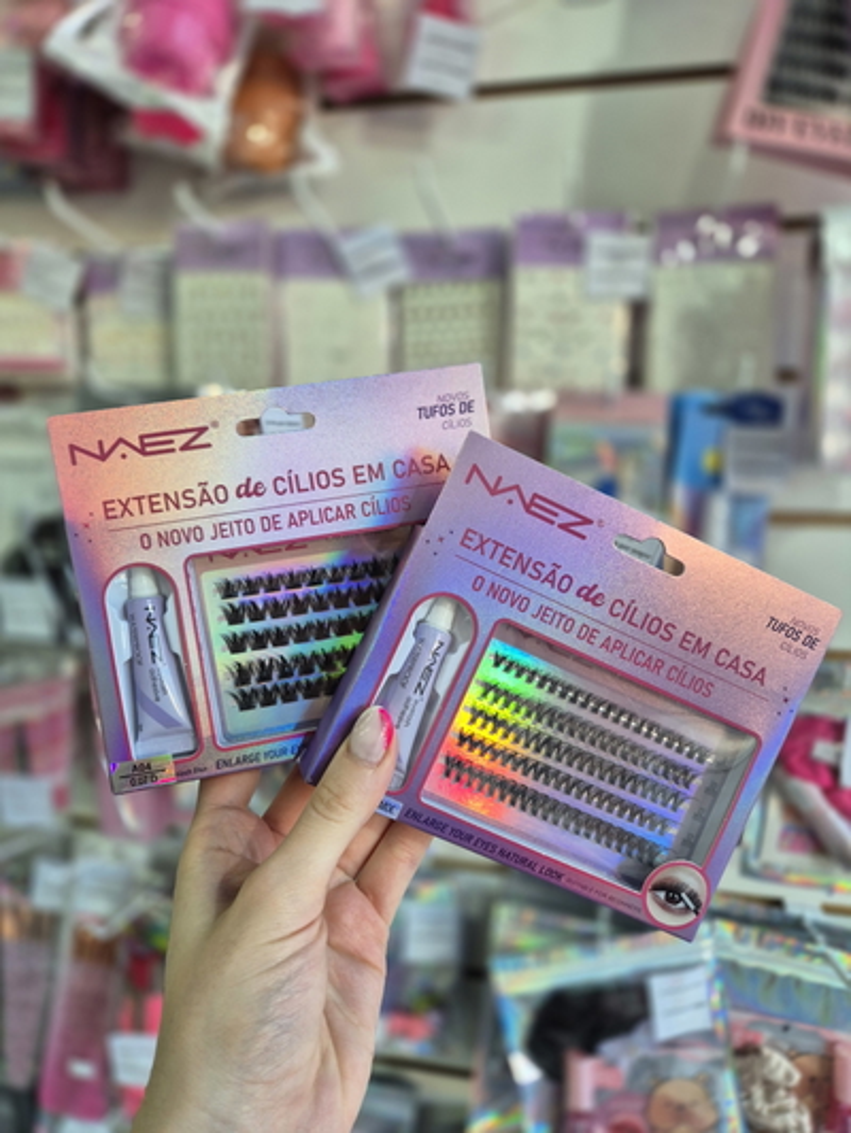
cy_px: 566
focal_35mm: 23
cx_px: 426
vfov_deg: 73.9
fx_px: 754
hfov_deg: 58.9
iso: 125
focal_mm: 5.4
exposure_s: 1/100
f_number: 1.8
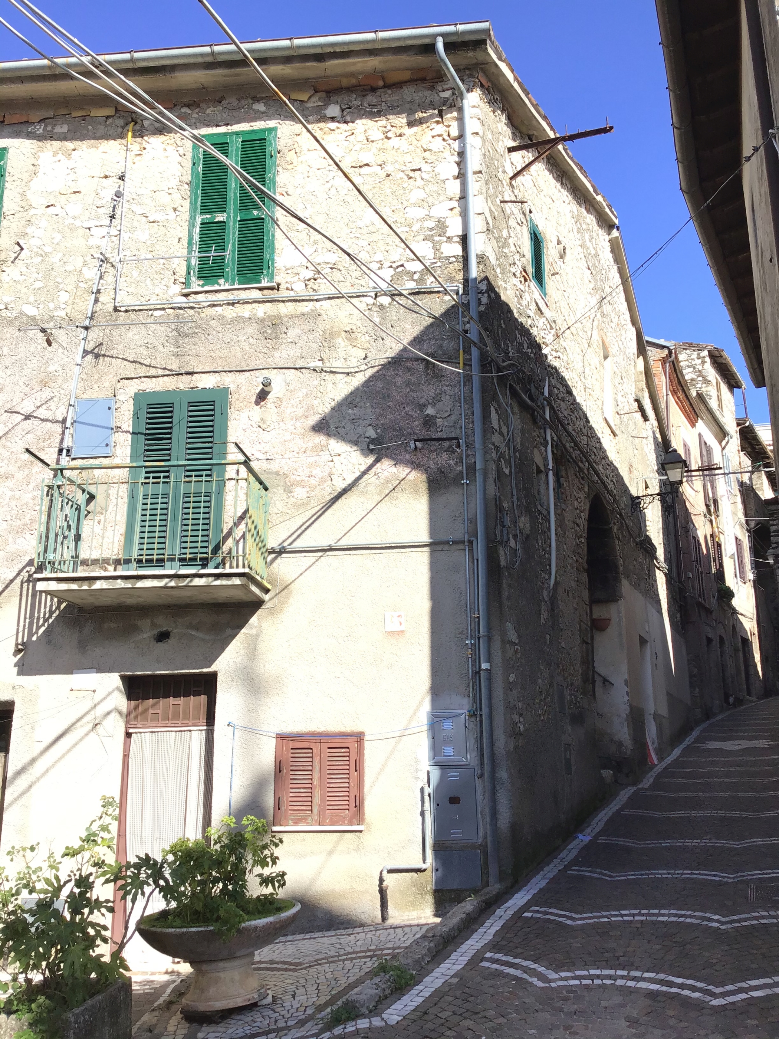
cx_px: 390
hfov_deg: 45.4
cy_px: 520
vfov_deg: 58.4
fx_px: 930
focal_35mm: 31
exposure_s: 1/747
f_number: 2.4
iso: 25
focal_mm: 3.3
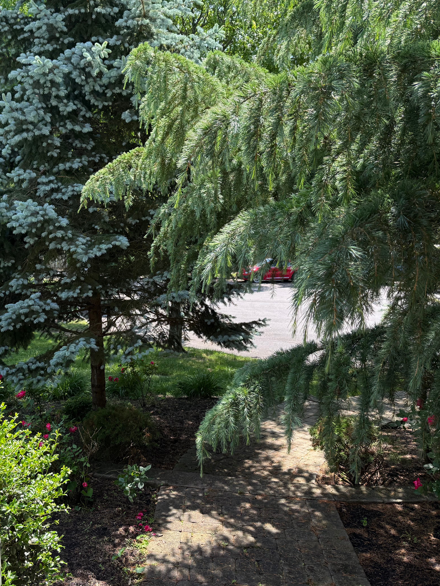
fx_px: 559
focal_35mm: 33
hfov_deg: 42.2
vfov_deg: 55.3
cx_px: 139
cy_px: 300
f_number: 1.78
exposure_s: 1/796
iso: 100
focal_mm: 6.76
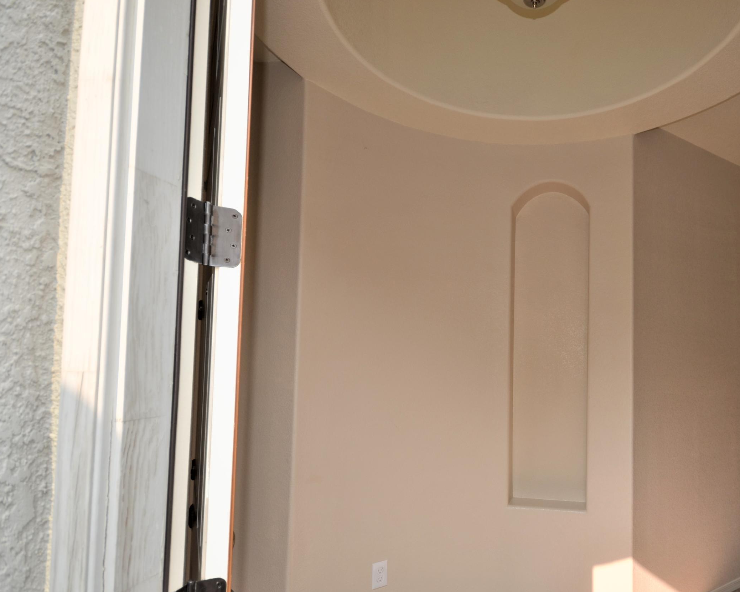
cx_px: 496
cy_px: 322
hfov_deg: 69.7
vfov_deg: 60.0
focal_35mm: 23
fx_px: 511
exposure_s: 1/250
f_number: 5.6
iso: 100
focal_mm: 11.5
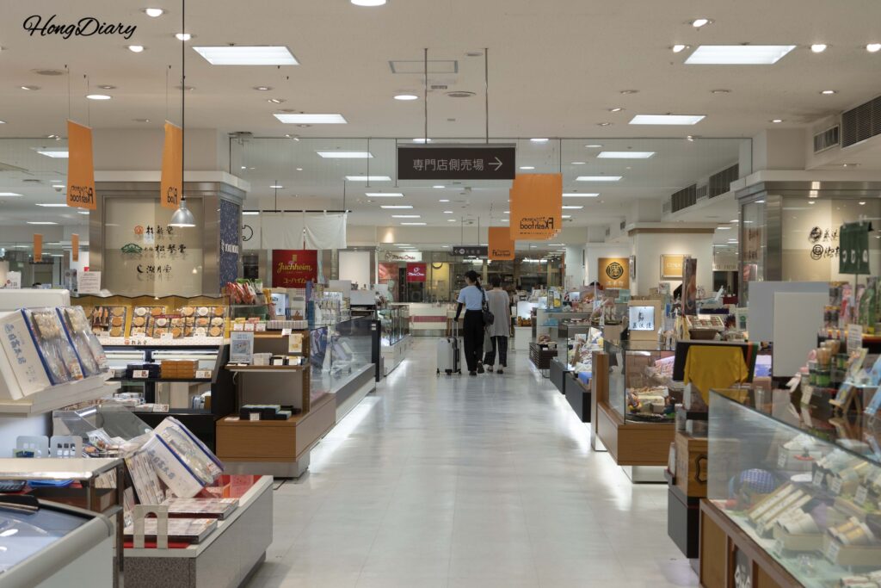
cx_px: 440
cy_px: 294
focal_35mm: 48
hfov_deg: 41.1
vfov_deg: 28.1
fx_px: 1175
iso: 400
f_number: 5.6
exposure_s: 1/160
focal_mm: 48
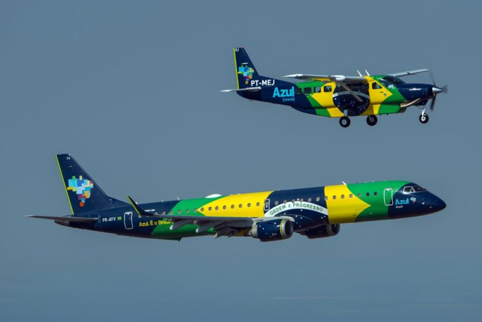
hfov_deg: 9.3
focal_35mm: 220
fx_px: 2947
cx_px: 241
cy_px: 161
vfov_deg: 6.3
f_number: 6.3
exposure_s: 1/500
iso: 400
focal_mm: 220
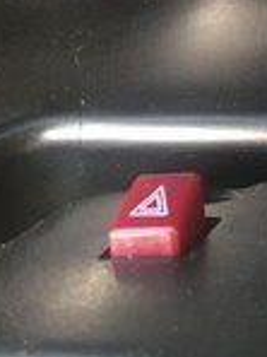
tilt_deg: -43.6
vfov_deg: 17.8
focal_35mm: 97
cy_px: -203
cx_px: 433
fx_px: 998
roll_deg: +13.3
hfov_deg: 14.0
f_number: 2.2
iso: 64
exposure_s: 1/33
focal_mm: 4.15
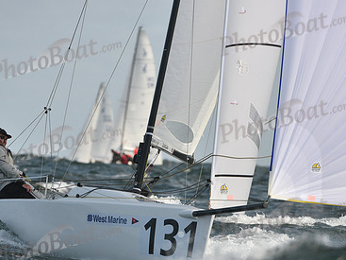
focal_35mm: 532
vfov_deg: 2.8
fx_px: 5316
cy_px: 181
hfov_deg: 3.7
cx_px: 172
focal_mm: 350
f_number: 6.3
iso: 320
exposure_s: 1/1600
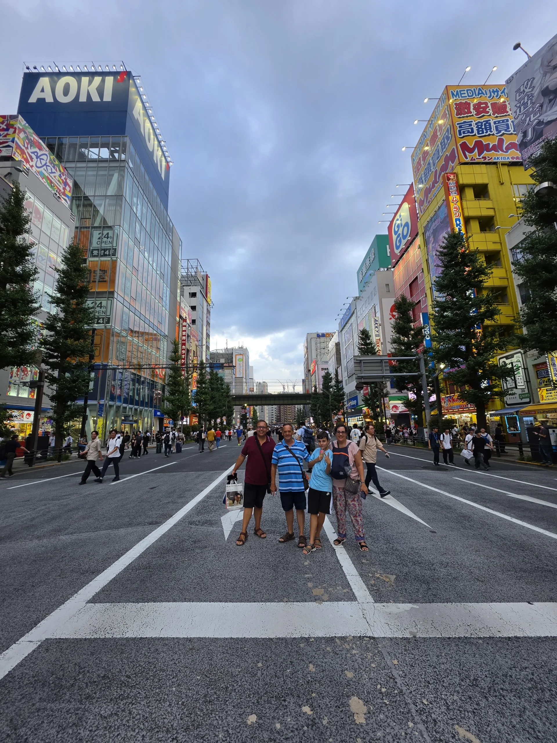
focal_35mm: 13
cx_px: 278
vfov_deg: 106.2
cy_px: 372
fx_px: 279
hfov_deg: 89.9
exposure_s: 1/100
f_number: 1.9
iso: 16
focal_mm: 2.2
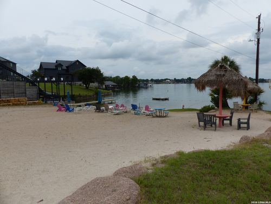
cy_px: 102
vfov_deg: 54.9
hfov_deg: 69.4
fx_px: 196
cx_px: 136
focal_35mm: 25
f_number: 4
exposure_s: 1/1600
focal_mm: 4.5
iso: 100
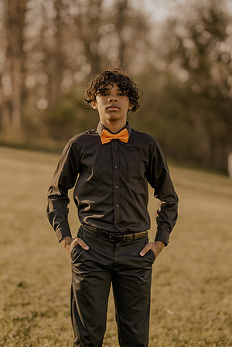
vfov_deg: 23.9
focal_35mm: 85
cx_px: 116
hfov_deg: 16.1
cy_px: 174
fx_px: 822
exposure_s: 1/800
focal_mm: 85
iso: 100
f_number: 1.8
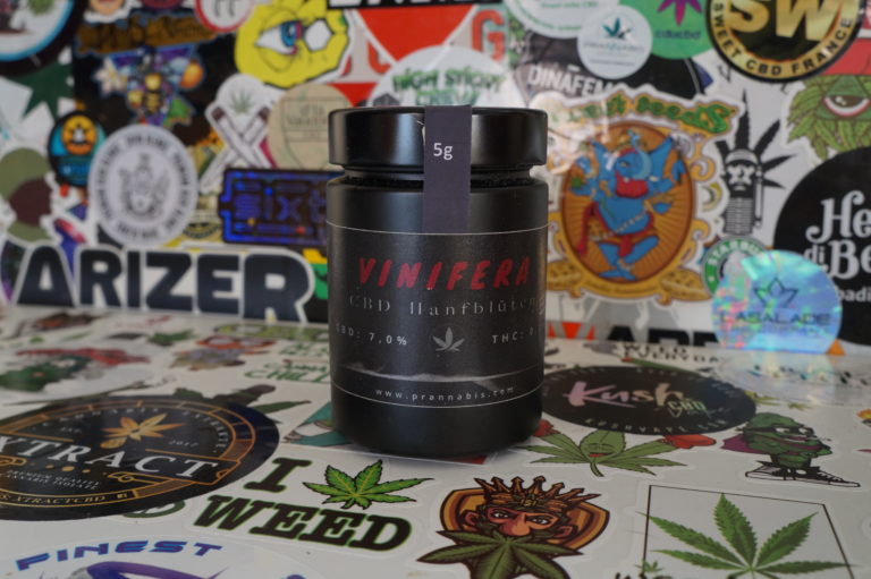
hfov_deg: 59.5
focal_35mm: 32
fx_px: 762
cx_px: 436
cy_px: 290
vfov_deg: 41.7
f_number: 7.1
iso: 800
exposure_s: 1/60
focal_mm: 21
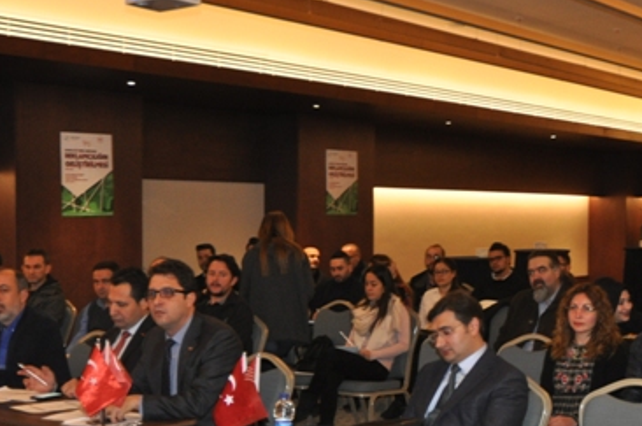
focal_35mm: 63
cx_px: 472
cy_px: 250
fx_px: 1122
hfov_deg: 31.4
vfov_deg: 21.5
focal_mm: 24
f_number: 3.8
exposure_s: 1/60
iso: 800
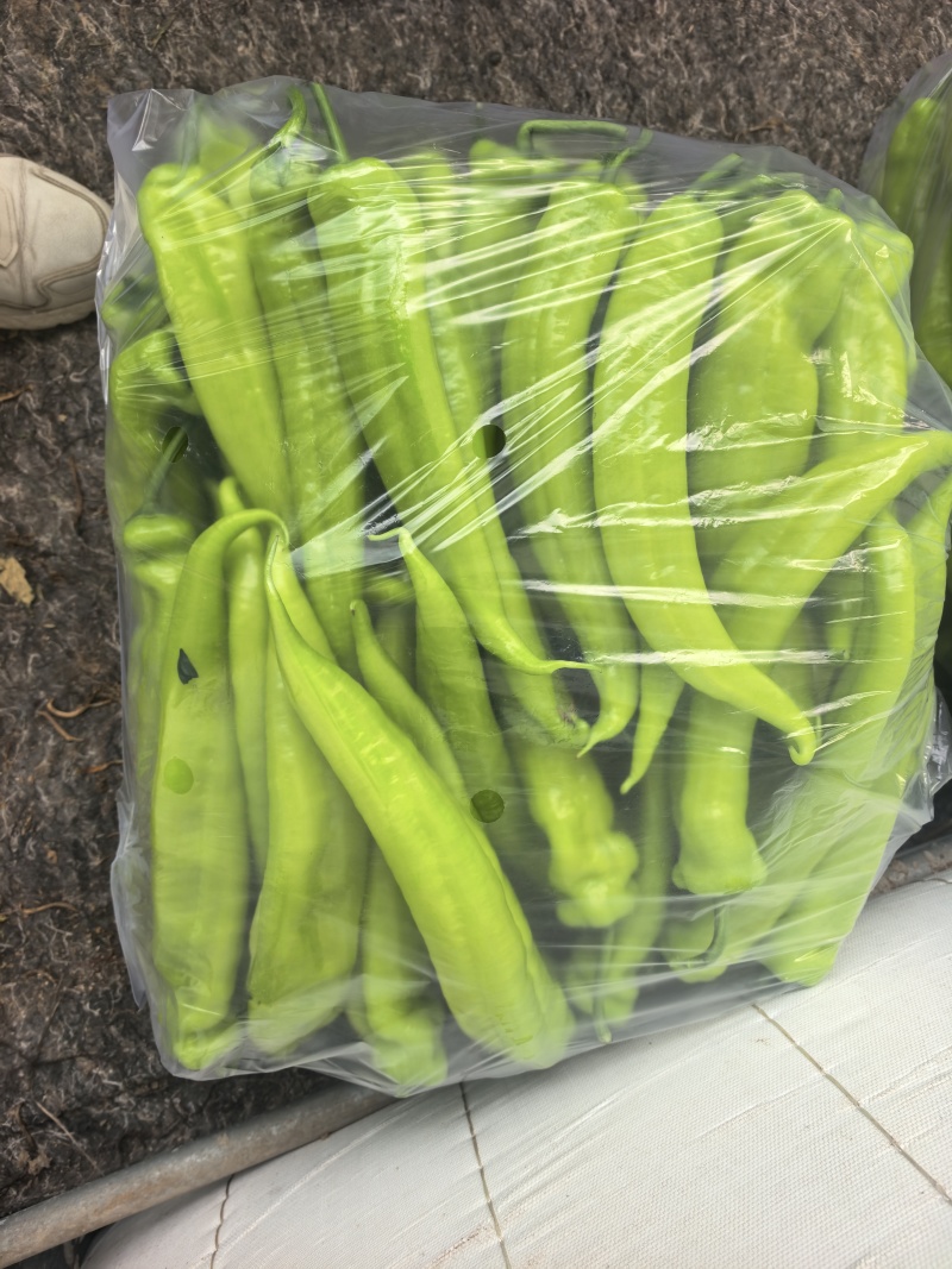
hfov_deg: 56.8
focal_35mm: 24
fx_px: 880
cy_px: 634
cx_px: 476
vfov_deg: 71.6
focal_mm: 5.75
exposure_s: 1/103
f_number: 2
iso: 50
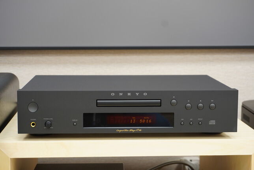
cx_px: 127
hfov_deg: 27.5
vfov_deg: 18.6
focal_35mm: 74
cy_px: 85
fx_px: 519
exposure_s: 1/15
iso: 400
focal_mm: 49
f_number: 5.6
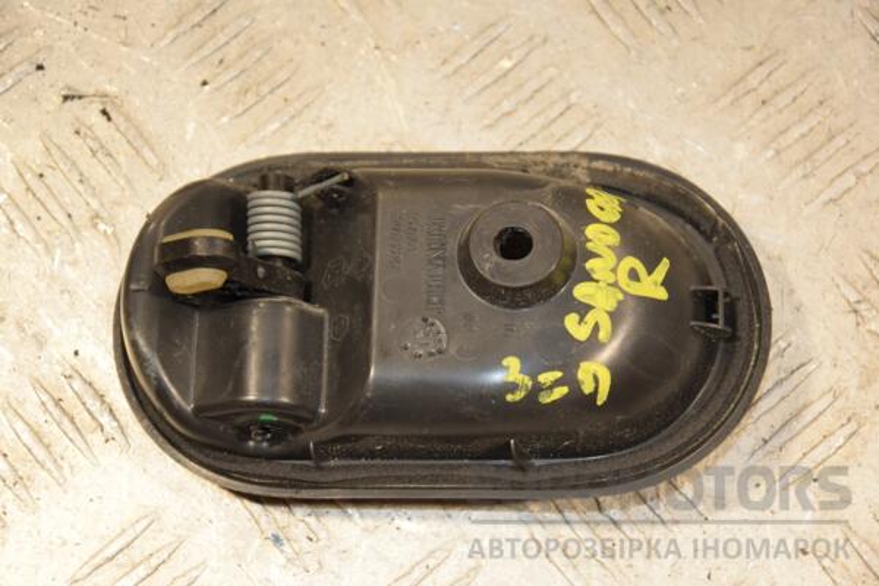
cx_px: 440
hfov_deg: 19.5
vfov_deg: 13.0
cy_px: 293
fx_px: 2564
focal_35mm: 105
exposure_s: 1/200
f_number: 5.3
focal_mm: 70
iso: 800
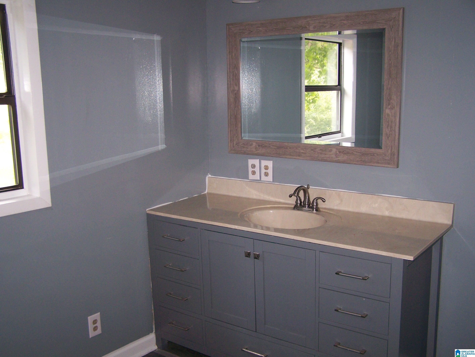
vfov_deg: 37.8
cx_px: 238
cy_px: 178
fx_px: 522
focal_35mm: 38
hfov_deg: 48.9
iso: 160
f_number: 2.8
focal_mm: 6.3
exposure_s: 1/60
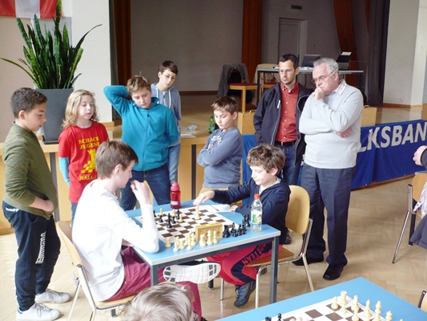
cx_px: 214
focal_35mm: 35
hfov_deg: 52.6
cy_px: 160
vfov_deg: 40.7
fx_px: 432
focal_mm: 5.8
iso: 160
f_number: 2.8
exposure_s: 1/30
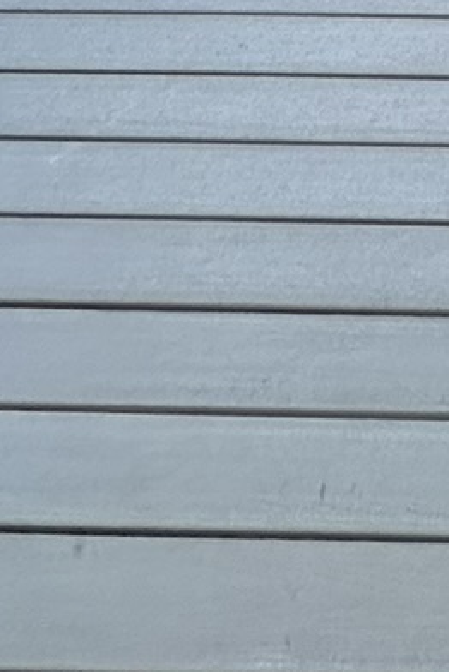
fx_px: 1419
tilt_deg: +0.0
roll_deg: -0.4
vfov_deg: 14.9
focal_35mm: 76
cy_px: -963
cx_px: 672
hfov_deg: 16.4
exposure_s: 1/177
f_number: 2.2
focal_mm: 2.22
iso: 40
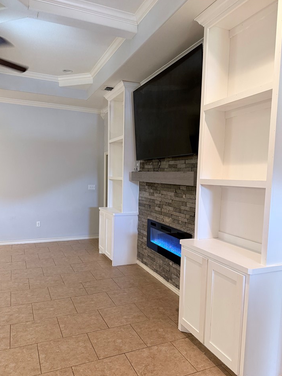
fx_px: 282
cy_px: 200
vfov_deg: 67.2
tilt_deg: -5.2
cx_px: 149
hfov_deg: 53.0
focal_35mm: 26
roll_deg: -2.1
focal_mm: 6.76
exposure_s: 1/60
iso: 320
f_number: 1.78
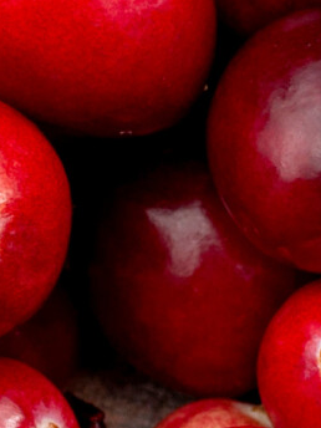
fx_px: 6368
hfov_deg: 2.9
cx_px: 352
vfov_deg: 3.8
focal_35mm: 515
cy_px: 260
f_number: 9
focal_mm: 48
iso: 100
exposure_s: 1/125
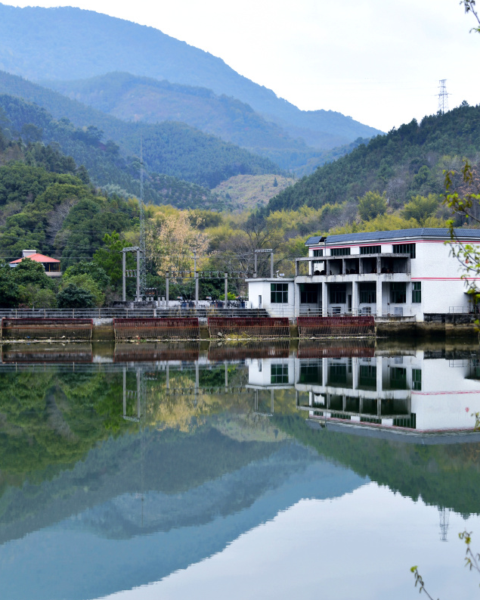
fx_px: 1562
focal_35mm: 88
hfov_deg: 17.4
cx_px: 370
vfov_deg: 21.7
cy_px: 300
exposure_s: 1/320
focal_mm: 62
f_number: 5
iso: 100
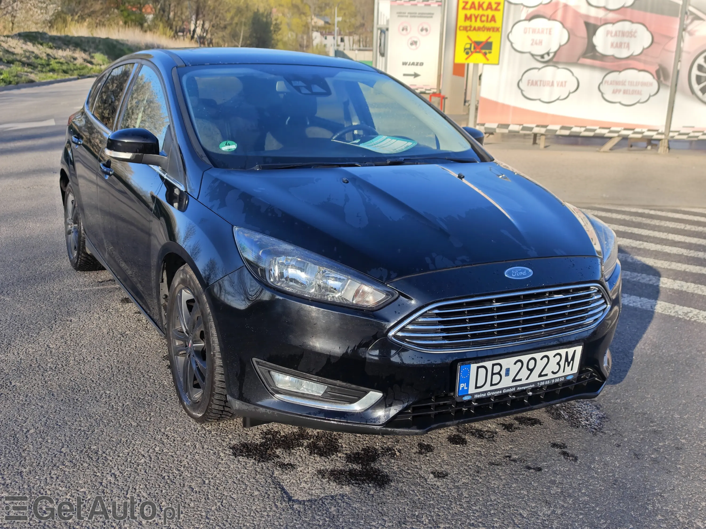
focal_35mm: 37
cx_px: 353
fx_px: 755
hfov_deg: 50.1
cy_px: 264
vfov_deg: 38.7
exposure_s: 1/1380
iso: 50
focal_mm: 8.72
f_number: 2
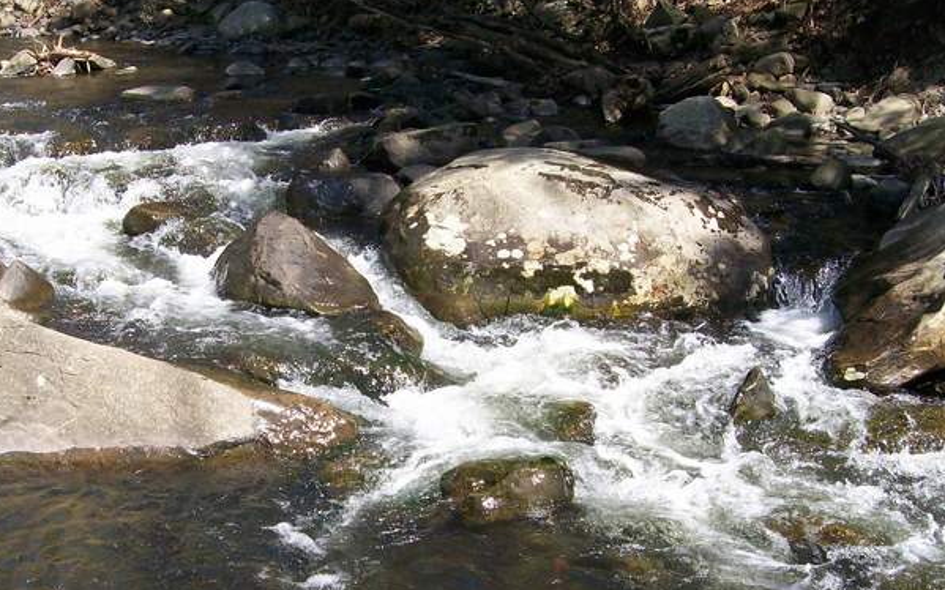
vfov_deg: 25.3
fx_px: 1313
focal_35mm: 51
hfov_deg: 39.3
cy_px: 363
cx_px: 342
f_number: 4.8
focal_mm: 6
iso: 160
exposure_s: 1/383
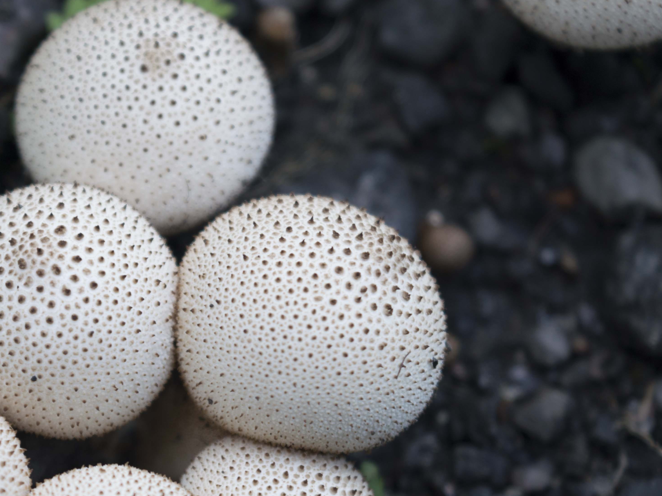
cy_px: 385
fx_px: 2945
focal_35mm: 154
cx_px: 64
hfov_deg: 12.7
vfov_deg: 9.6
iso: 100
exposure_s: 1/160
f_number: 6.3
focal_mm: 52
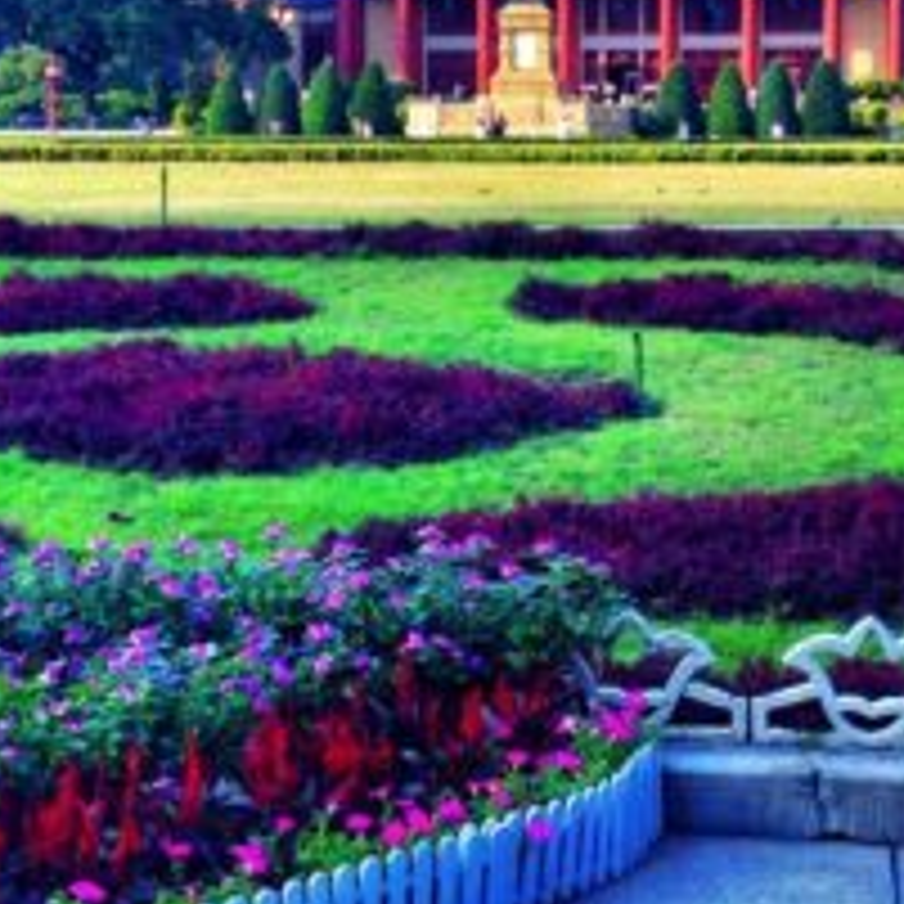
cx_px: 558
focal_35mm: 77
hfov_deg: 22.4
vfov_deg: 22.3
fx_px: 2275
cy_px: 277
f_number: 2.4
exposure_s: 1/600
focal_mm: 4.28
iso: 50
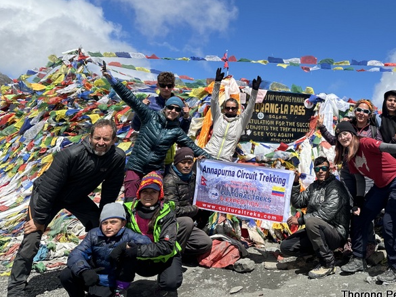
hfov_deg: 48.5
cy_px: 84
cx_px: 288
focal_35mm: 37
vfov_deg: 37.9
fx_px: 423
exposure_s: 1/3597
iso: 80
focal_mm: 6.86
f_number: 1.78
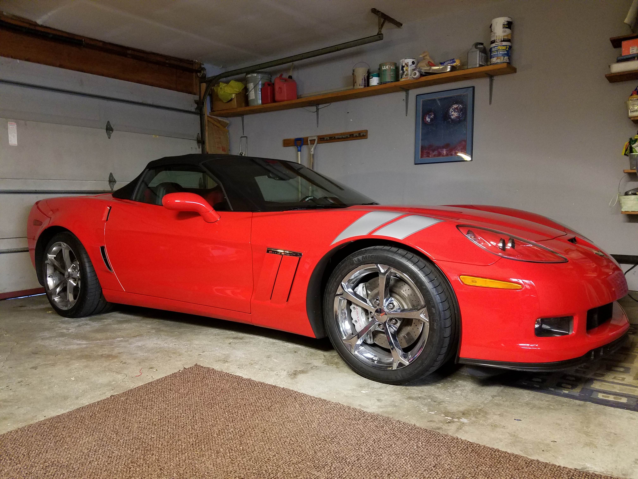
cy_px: 240
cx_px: 319
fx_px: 479
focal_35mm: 26
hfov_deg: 67.3
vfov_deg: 53.1
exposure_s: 1/17
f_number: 1.7
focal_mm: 4.2
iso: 250
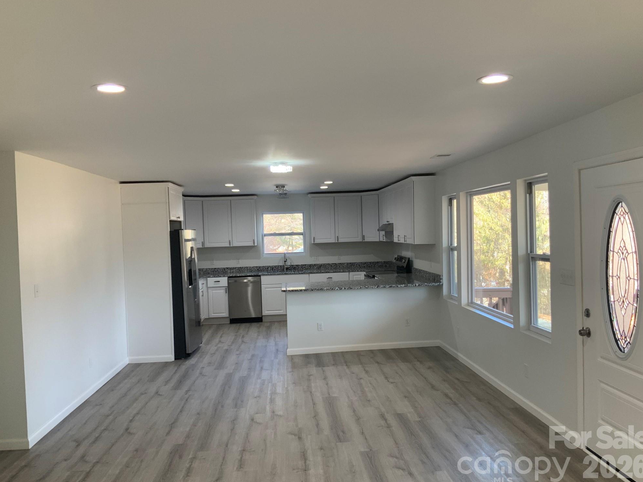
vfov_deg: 46.8
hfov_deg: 60.0
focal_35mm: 30
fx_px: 557
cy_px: 241
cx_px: 320
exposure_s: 1/60
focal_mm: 3
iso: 50
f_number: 1.8
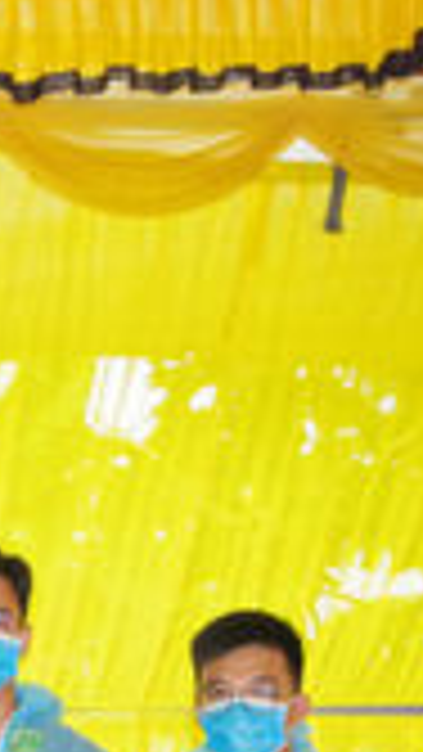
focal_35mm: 105
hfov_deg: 9.7
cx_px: -693
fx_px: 2093
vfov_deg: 19.6
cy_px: 802
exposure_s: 1/180
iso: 3200
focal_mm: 21
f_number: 13
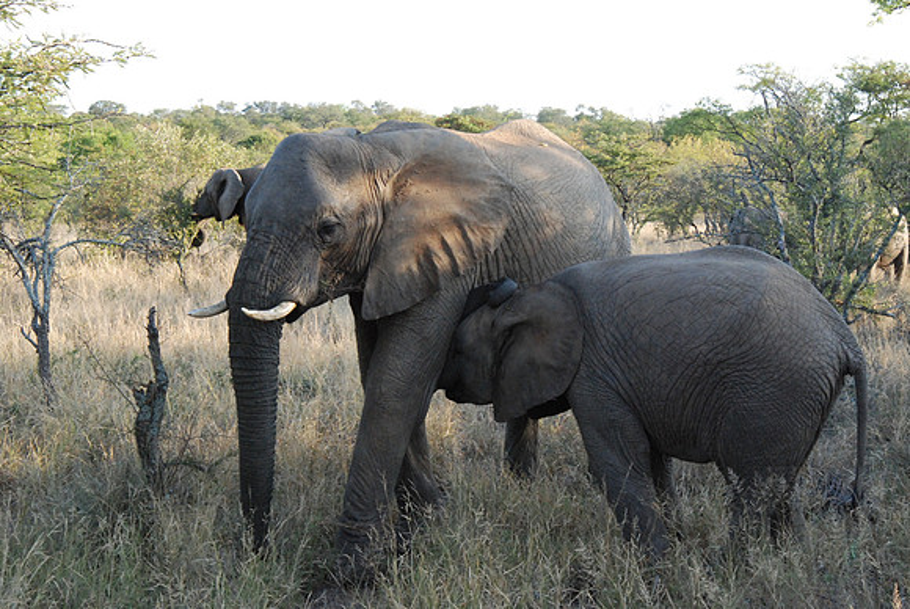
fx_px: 1708
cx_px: 455
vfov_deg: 20.2
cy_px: 304
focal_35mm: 68
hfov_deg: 29.8
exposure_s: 1/320
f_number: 9
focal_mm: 45
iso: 1600
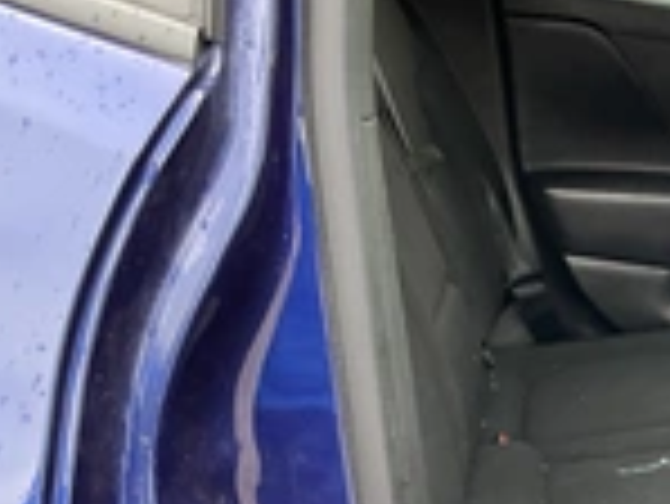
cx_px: 841
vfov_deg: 18.9
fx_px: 1511
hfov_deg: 22.6
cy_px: 333
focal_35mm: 78
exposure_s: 1/60
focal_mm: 3
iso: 100
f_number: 1.8
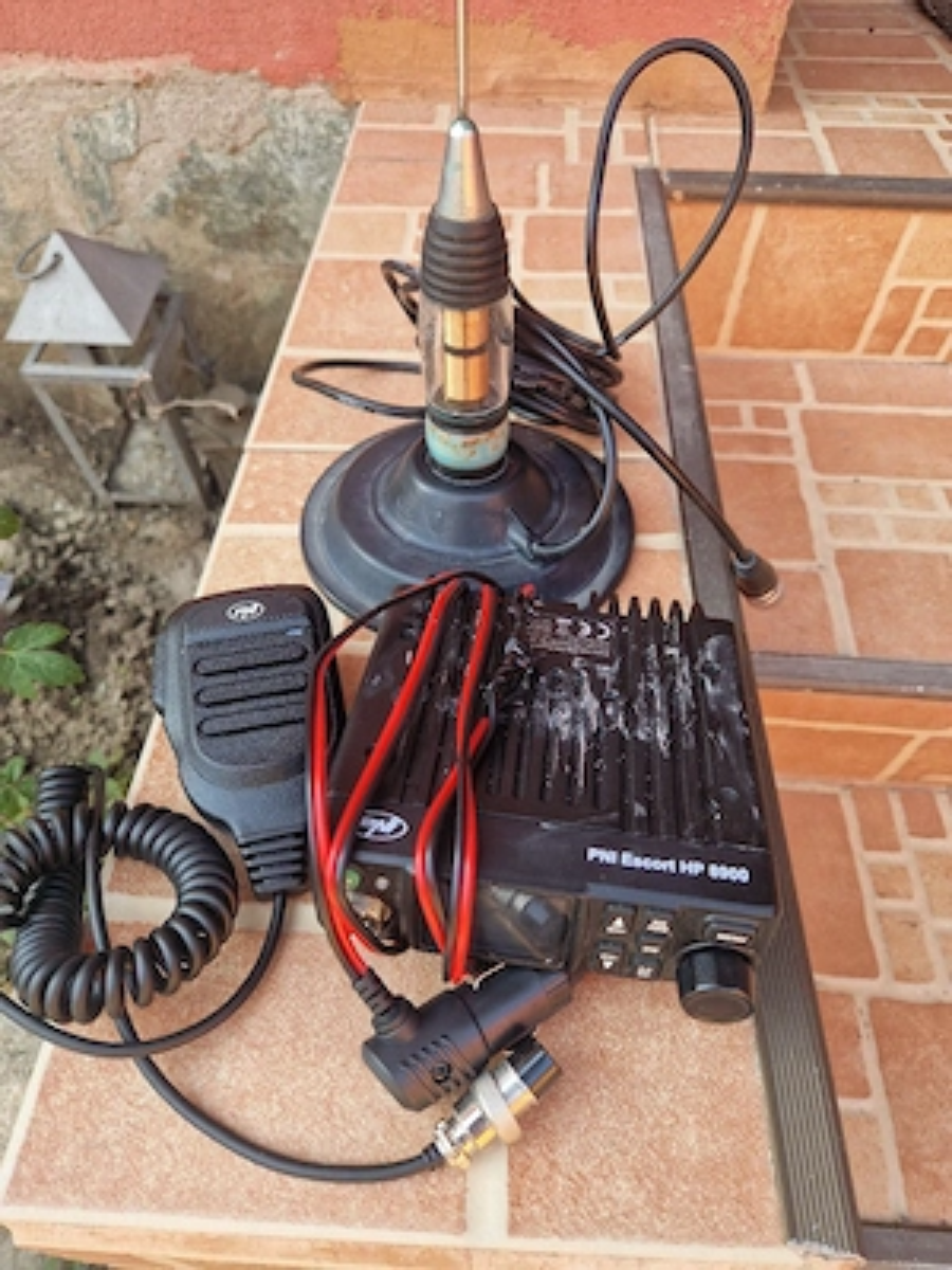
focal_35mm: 23
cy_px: 635
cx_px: 476
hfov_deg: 58.9
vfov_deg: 73.9
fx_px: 843
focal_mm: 5.4
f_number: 1.8
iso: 50
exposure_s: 1/182
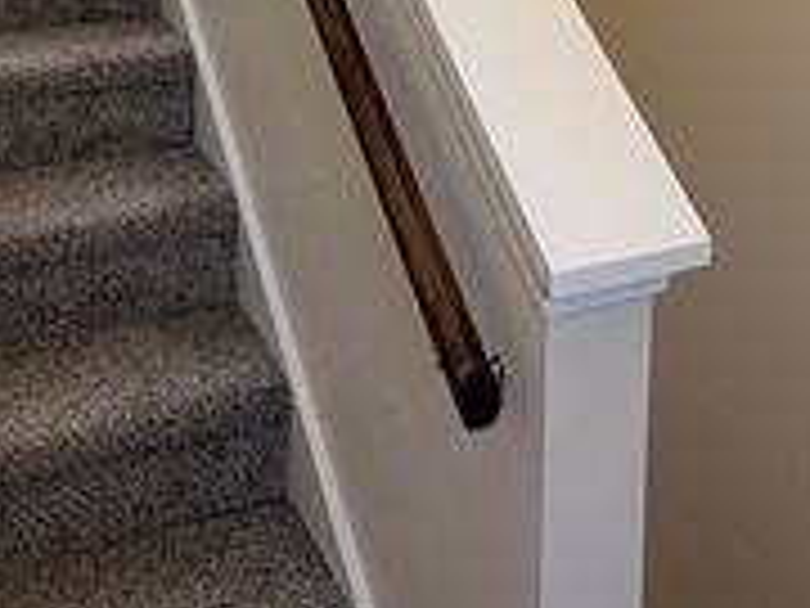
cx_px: 398
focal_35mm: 52
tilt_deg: -4.8
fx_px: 1217
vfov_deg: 24.8
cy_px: -153
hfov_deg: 36.8
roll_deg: -0.5
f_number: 2.2
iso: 100
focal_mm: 2.22
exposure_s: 1/121
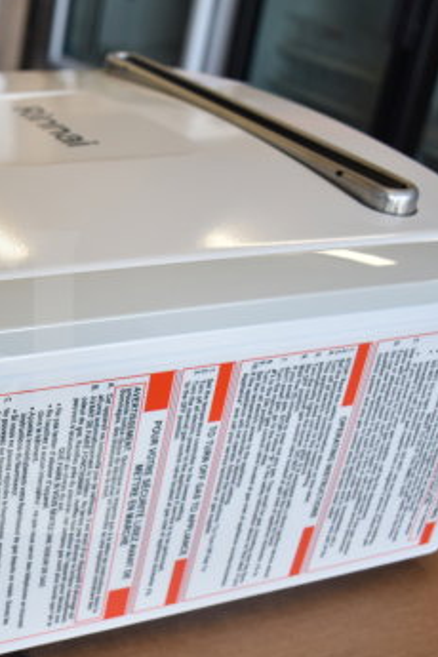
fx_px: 967
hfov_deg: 23.3
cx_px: -91
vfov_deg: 37.4
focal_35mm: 53
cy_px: 382
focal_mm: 20
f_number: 3.8
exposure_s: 1/80
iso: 200
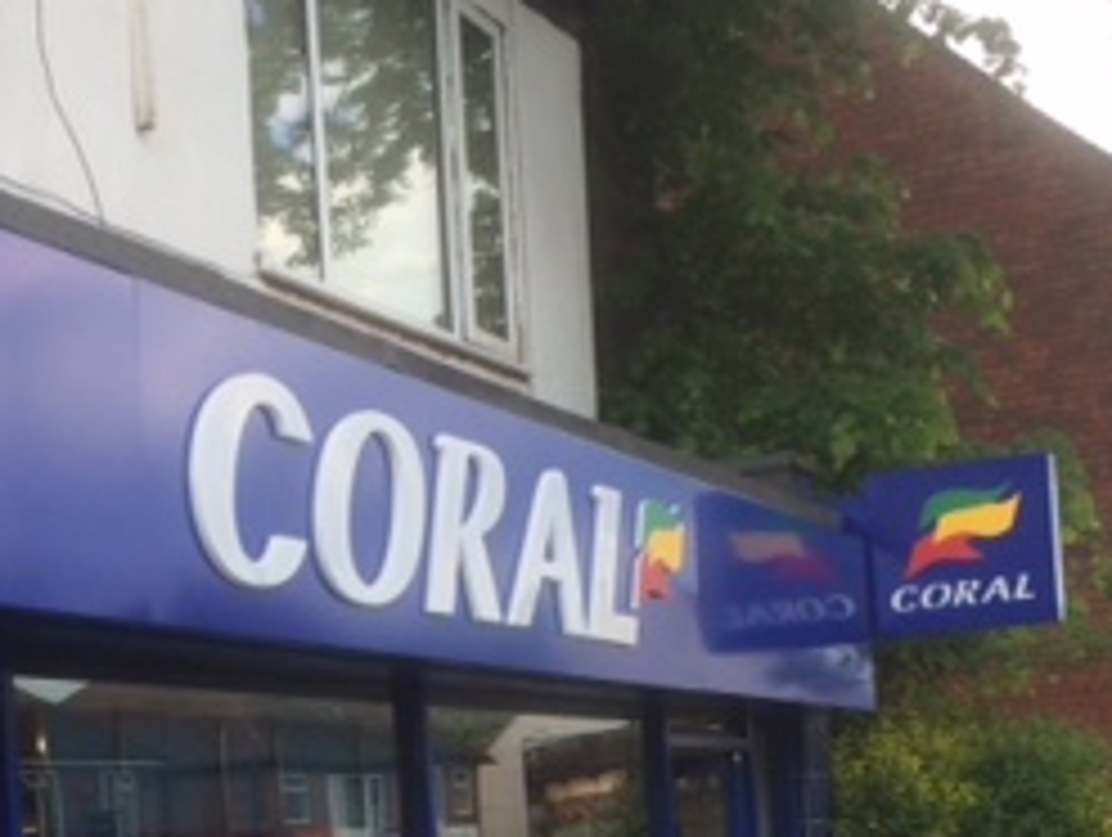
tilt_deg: +1.7
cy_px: 774
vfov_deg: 19.3
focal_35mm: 75
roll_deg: +4.5
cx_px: 239
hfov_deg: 25.5
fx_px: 2413
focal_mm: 4.15
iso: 32
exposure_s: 1/423
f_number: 2.2
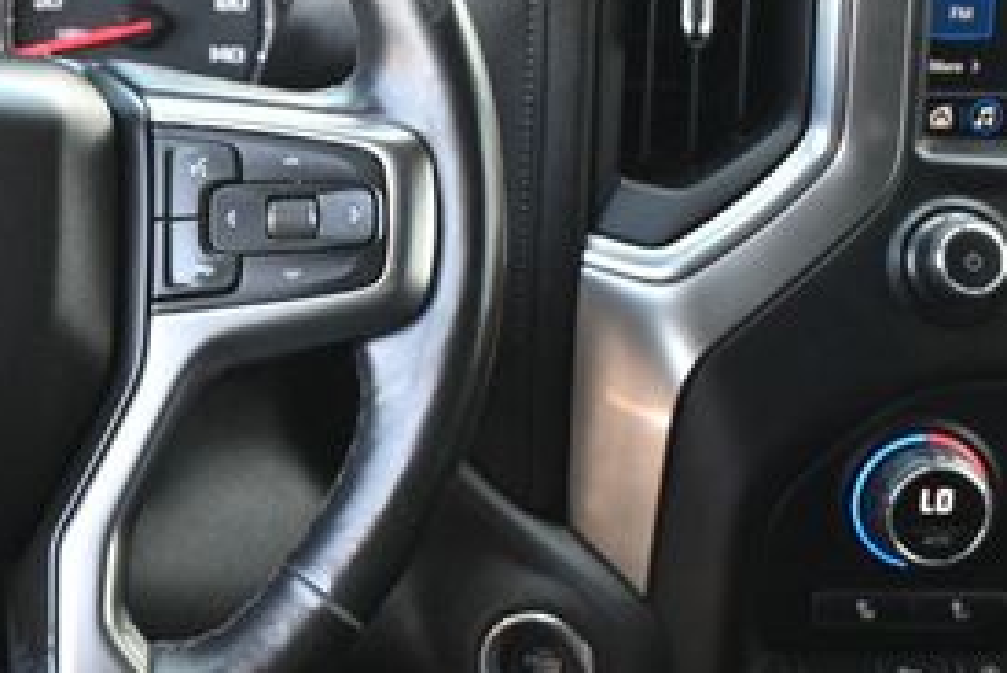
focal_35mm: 98
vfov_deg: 14.0
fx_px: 2743
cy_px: 228
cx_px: -143
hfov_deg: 19.8
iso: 1400
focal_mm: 28
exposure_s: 1/125
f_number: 4.5
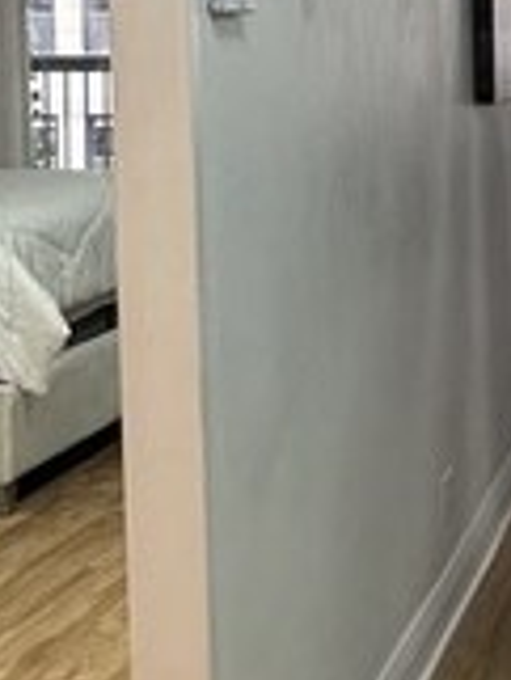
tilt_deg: -1.9
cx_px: 921
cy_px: 127
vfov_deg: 20.6
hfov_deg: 14.0
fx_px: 1848
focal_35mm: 94
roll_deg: +1.8
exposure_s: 1/60
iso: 160
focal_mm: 2.22
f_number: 2.2
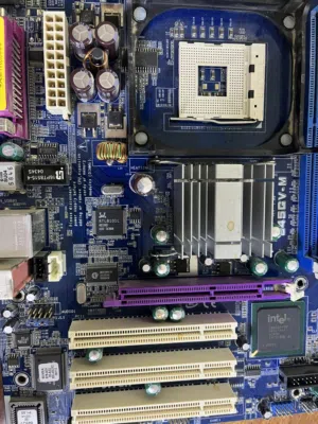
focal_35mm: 26
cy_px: 212
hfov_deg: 53.1
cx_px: 159
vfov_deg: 67.3
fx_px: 318
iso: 500
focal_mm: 5.1
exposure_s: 1/40
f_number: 1.6
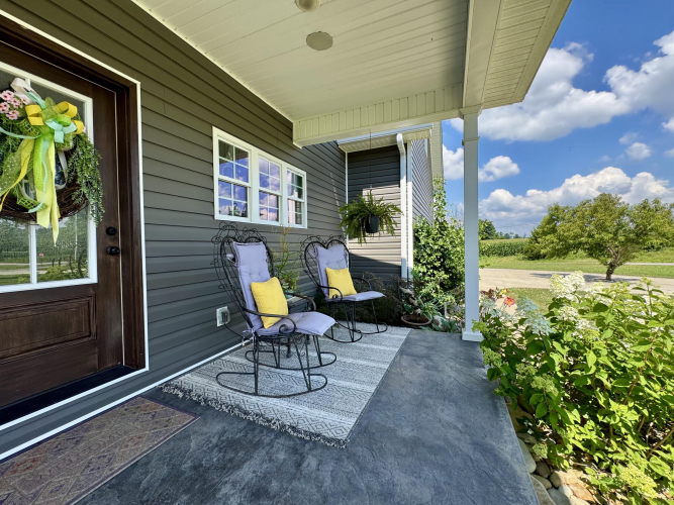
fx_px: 273
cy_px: 252
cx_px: 337
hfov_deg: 102.1
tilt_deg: -1.8
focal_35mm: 14
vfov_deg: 85.7
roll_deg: +0.1
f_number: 2.2
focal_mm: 2.22
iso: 40
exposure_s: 1/548
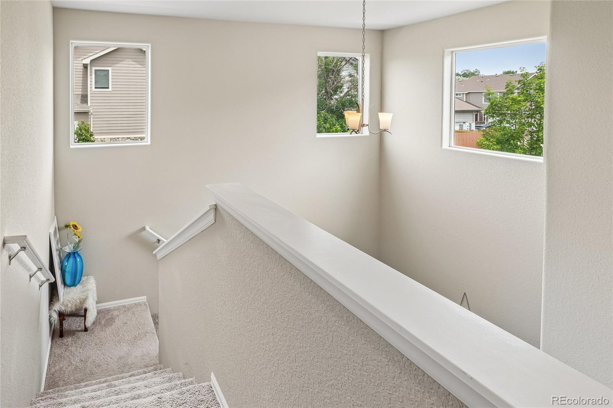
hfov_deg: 95.0
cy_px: 204
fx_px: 281
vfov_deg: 72.0
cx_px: 306
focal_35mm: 16
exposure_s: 1/30
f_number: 8
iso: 100
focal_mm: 11
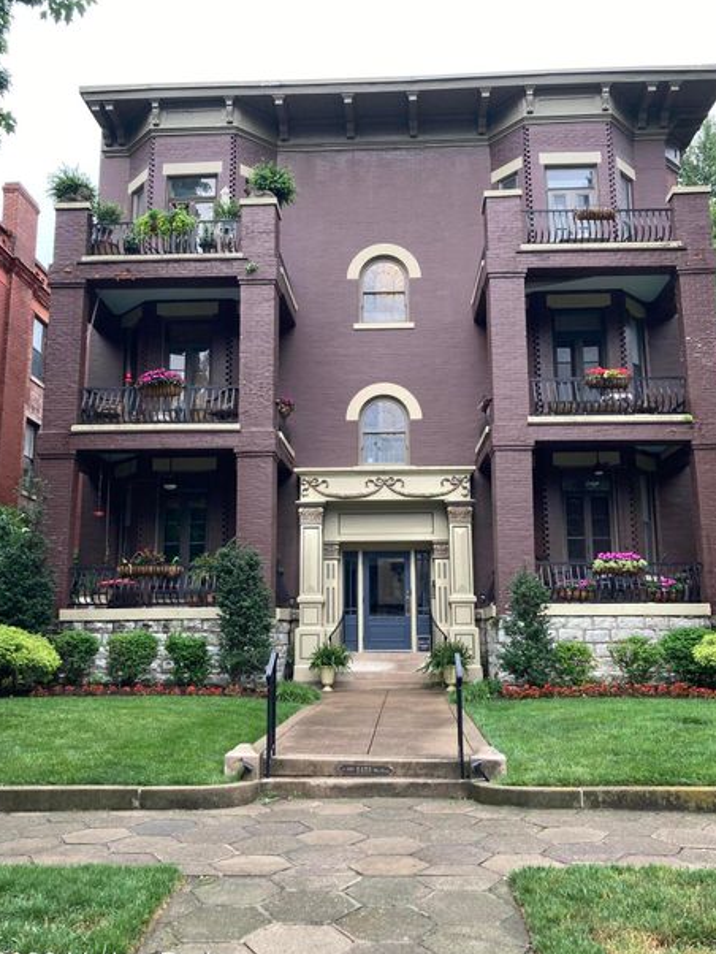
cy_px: 484
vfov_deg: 58.3
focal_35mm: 31
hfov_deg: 45.5
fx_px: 854
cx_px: 363
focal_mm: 3.99
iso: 80
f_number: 1.8
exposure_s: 1/83
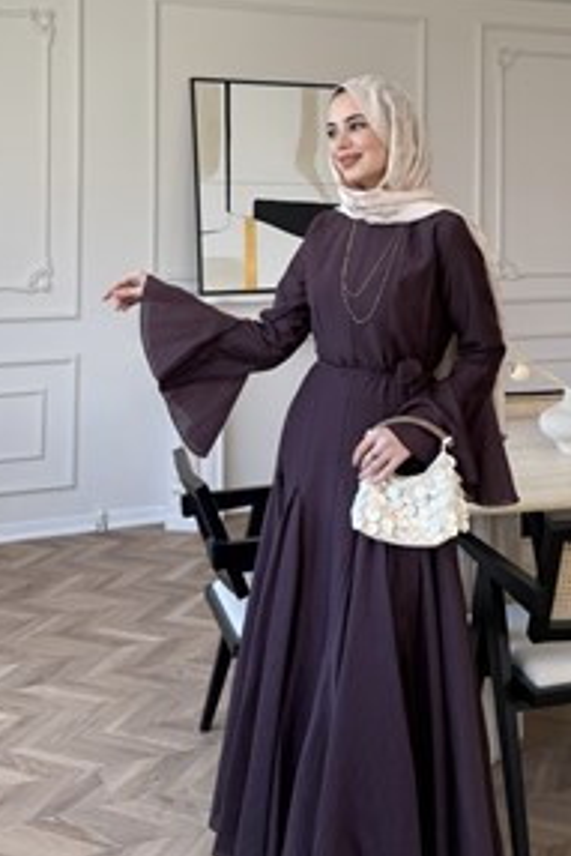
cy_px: 468
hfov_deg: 36.8
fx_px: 855
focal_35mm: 36
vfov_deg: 53.0
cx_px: 347
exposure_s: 1/213
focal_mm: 6.76
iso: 64
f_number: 1.78
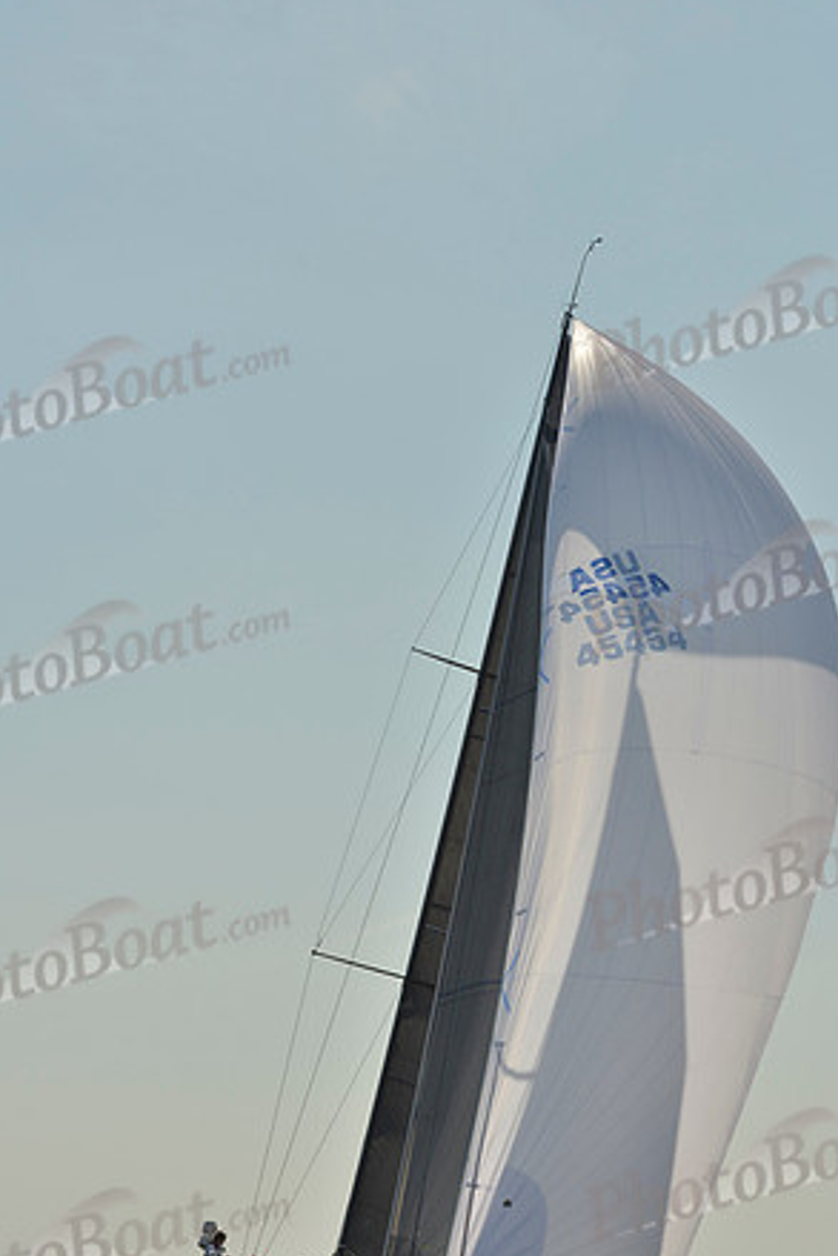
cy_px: 770
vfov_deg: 19.8
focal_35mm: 103
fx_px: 3593
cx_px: 439
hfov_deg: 13.3
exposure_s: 1/1600
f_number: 9
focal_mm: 78
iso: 200
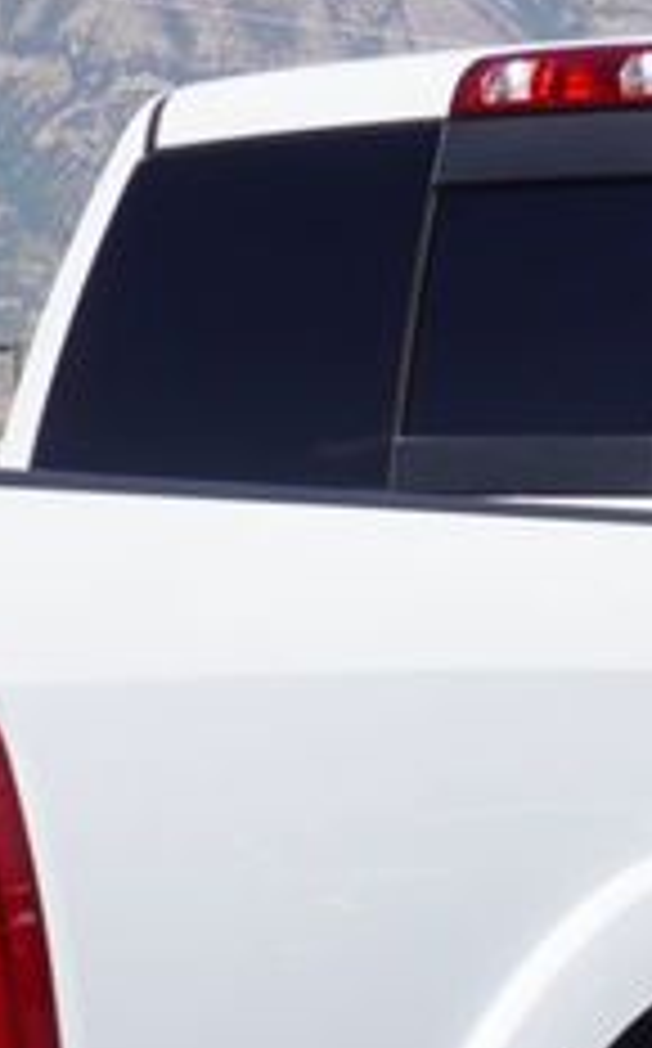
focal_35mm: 168
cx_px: 378
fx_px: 4798
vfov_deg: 12.2
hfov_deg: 7.8
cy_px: 1219
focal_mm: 25
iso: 100
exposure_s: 1/200
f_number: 11
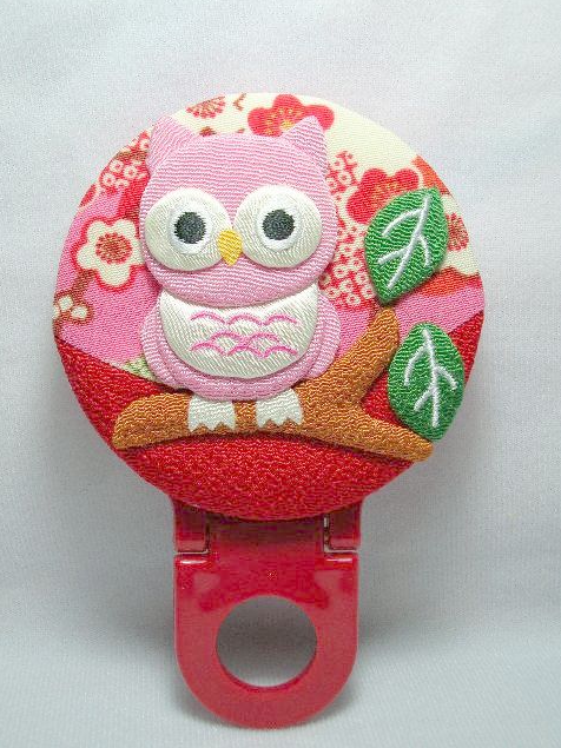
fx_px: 1059
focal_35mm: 49
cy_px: 368
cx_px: 280
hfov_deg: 29.7
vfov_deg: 38.9
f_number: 3.2
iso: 50
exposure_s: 1/53.4
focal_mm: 8
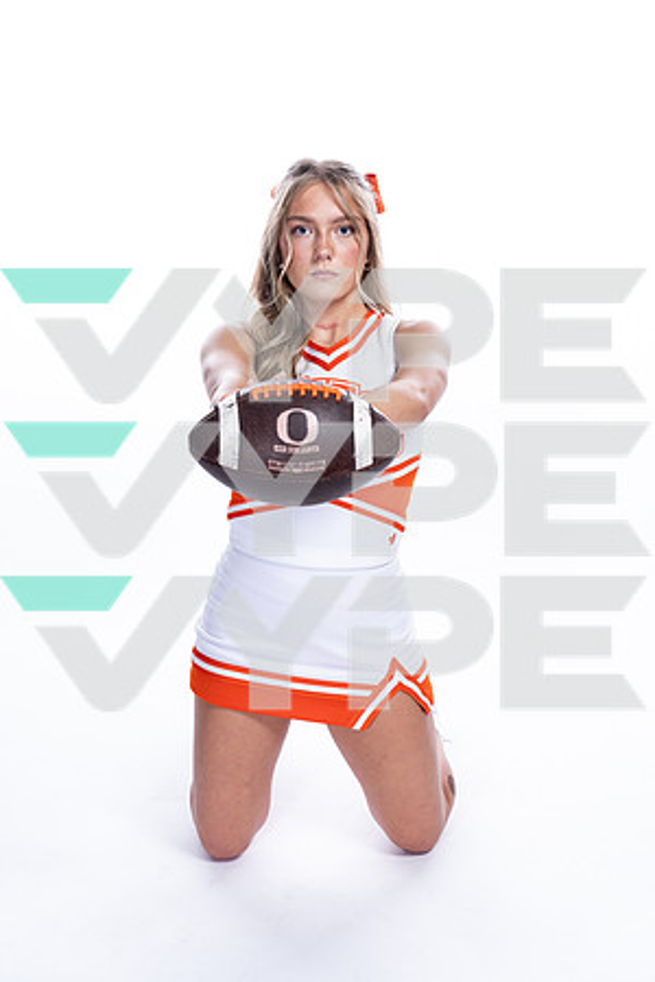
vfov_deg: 31.4
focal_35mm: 64
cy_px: 491
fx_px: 1747
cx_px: 328
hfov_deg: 21.2
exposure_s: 1/250
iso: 400
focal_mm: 64
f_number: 5.6
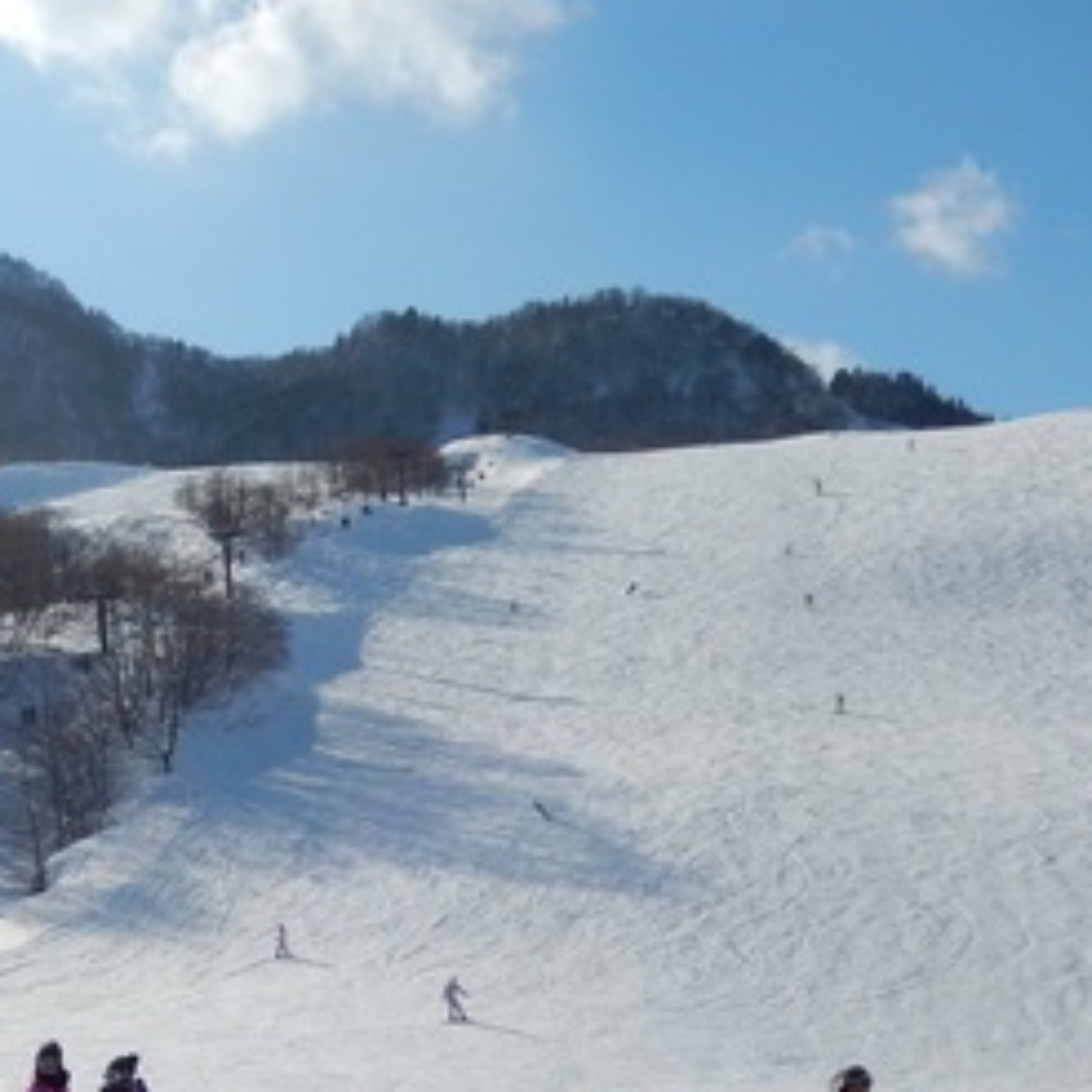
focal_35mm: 54
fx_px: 1927
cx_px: 58
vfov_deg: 31.1
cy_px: 808
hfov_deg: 29.9
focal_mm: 4.5
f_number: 6.8
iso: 125
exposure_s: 1/800
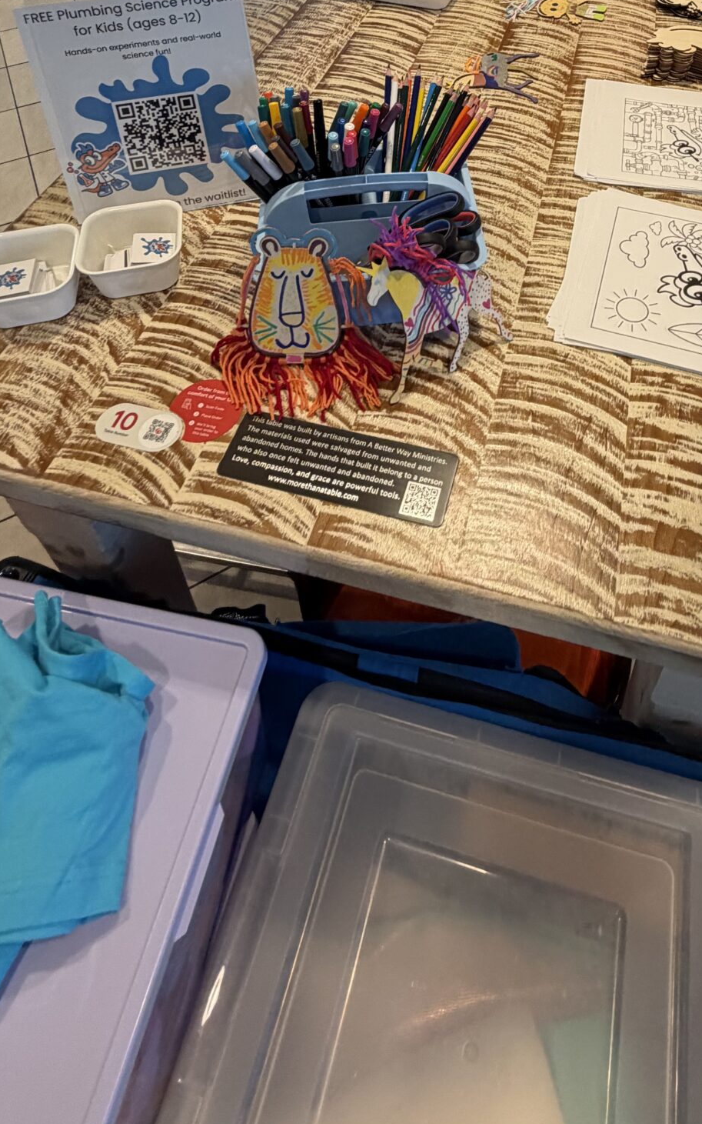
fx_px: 796
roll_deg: -0.2
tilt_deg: -39.5
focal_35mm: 26
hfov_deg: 47.0
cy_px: 162
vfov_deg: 61.9
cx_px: 453
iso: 160
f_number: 2.2
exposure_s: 1/120
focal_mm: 2.22
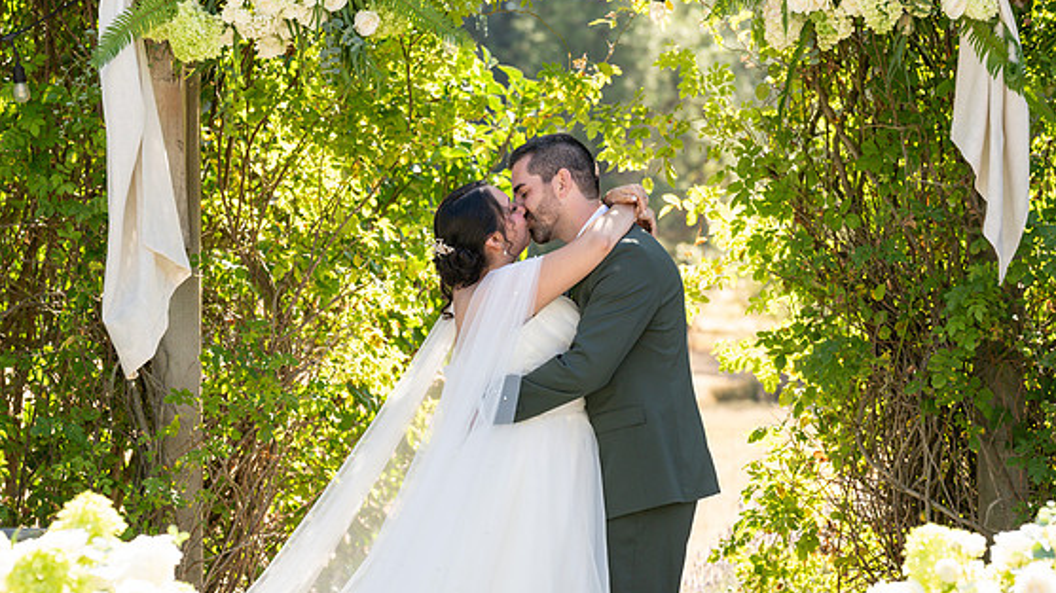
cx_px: 544
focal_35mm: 140
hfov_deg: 15.3
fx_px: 3919
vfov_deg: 8.7
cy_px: 360
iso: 320
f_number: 4.5
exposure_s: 1/400
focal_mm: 105
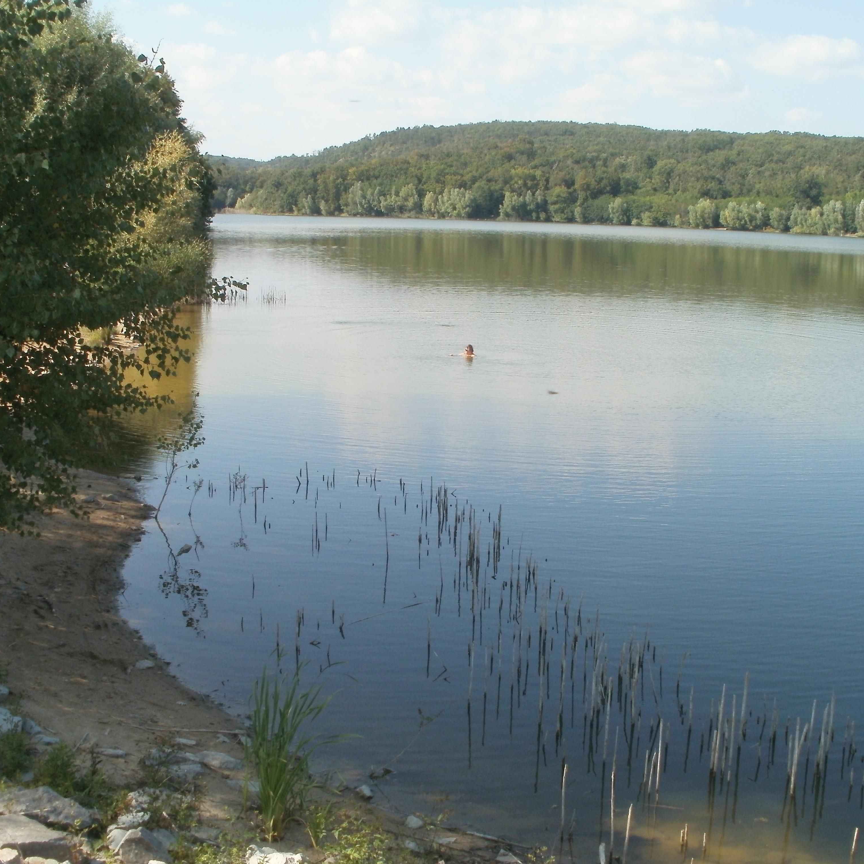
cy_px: 431
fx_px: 1214
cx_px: 459
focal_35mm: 43
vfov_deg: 39.2
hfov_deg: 39.2
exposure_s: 1/250
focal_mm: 6.3
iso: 100
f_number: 5.6
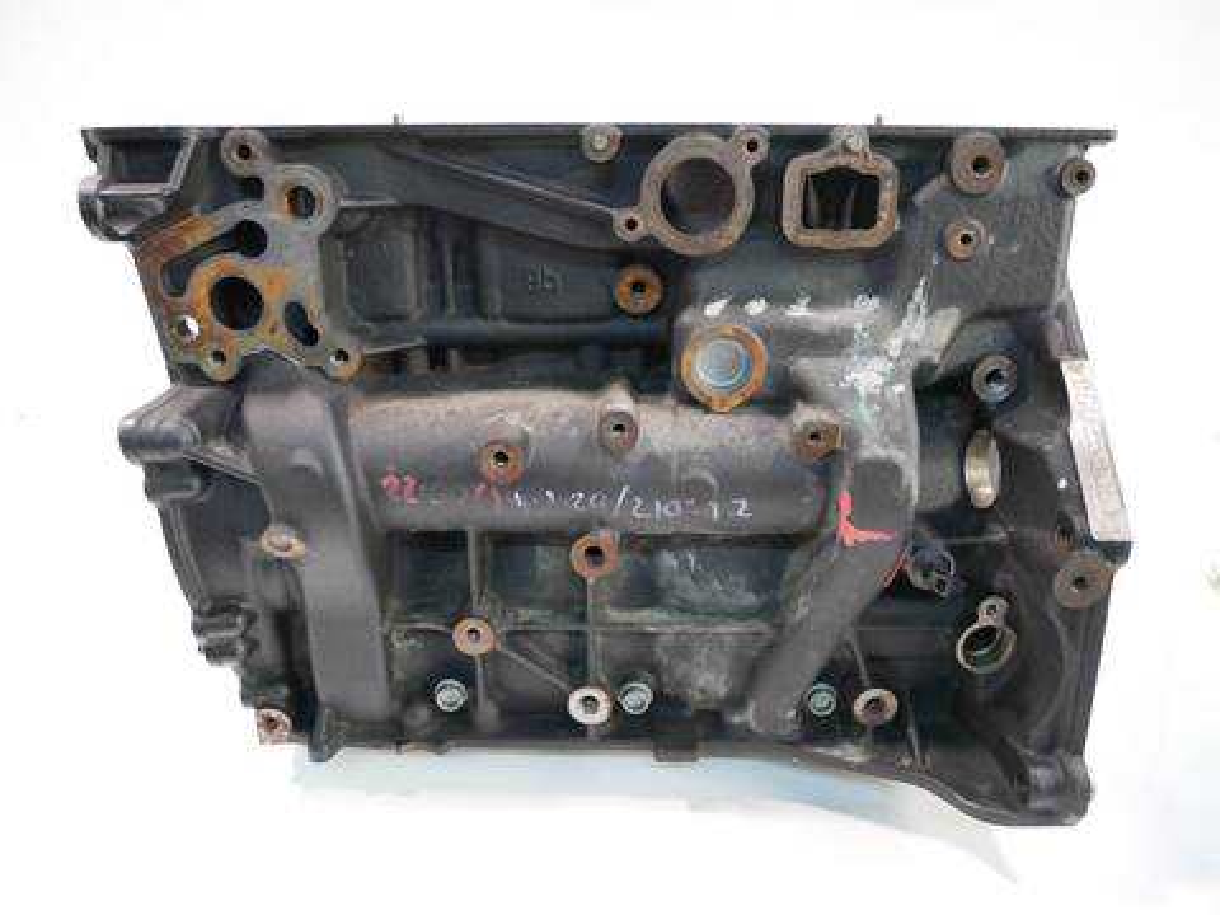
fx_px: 846
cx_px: 610
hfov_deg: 71.6
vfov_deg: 56.8
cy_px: 458
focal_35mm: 24
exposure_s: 1/60
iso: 2000
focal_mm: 12
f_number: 3.5
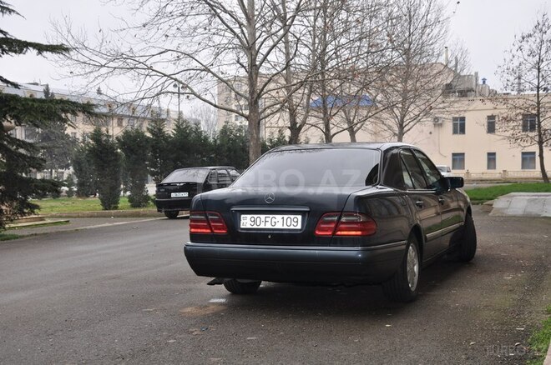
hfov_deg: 38.9
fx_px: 779
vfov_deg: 26.4
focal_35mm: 51
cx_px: 276
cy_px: 182
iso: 200
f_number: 7.1
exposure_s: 1/200
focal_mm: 34
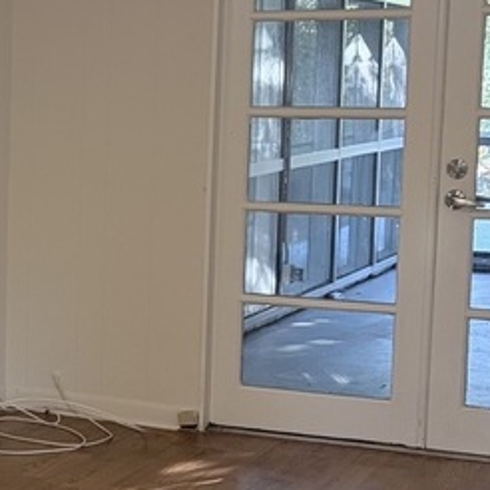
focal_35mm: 101
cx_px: -227
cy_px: 283
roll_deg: +0.2
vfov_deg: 17.2
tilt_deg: -6.5
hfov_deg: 15.9
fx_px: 1618
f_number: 1.6
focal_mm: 5.96
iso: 160
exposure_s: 1/120
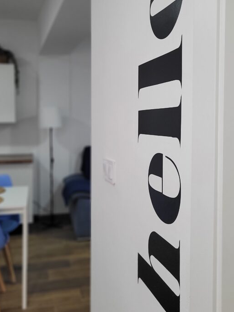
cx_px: 135
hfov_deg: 36.7
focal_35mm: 39
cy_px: 131
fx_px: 352
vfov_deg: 47.7
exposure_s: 1/100
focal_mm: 5.4
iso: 250
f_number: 1.8
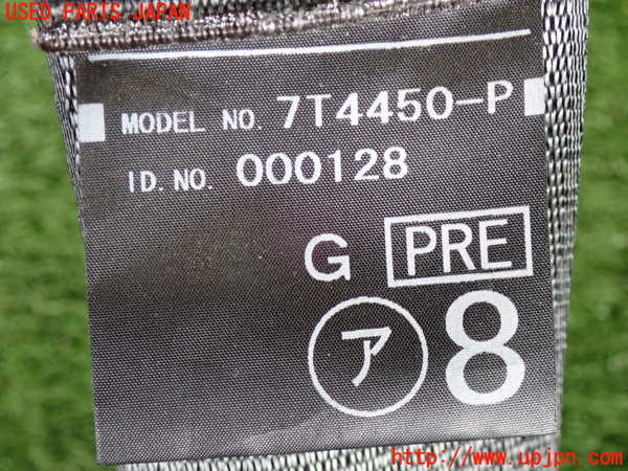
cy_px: 236
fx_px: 1705
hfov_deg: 20.9
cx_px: 314
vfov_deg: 15.7
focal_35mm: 94
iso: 800
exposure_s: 1/30
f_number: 4.7
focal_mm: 16.79
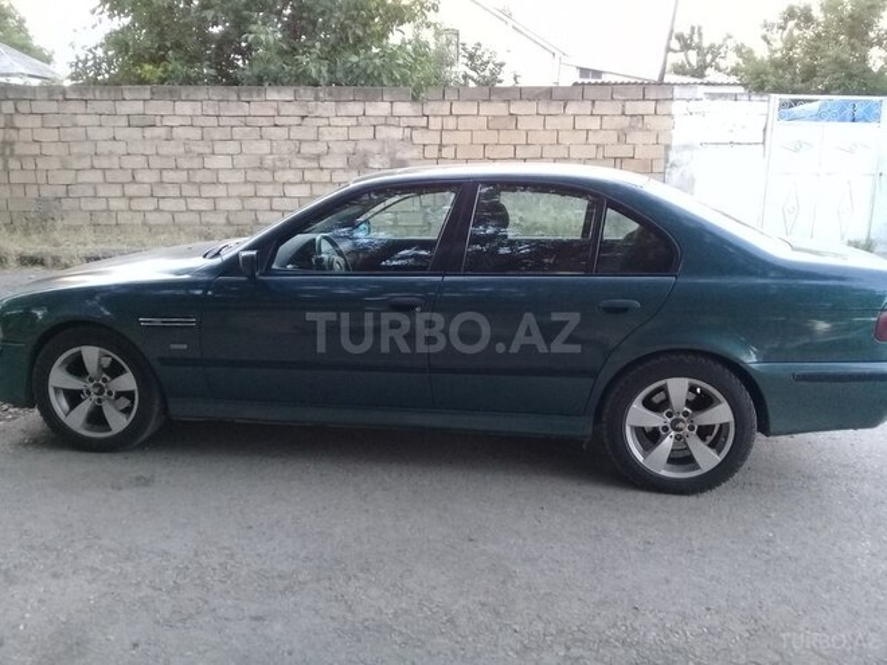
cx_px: 444
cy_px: 332
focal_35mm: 31
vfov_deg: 45.4
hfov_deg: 58.4
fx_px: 794
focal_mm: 3.3
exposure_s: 1/33
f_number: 2.2
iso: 200
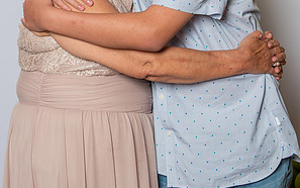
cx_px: 107
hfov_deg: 17.5
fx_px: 973
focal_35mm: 119
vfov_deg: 10.9
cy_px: -29
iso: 250
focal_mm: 44
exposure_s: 1/200
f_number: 4
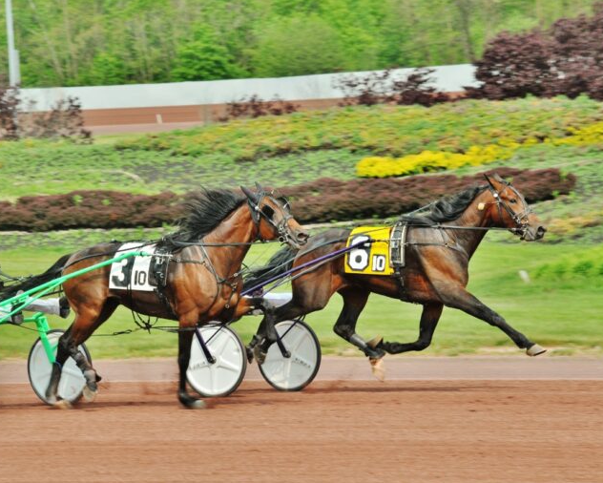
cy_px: 242
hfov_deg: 9.0
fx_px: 3813
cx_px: 246
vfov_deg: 7.2
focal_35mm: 214
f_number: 10
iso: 320
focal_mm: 125
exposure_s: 1/320
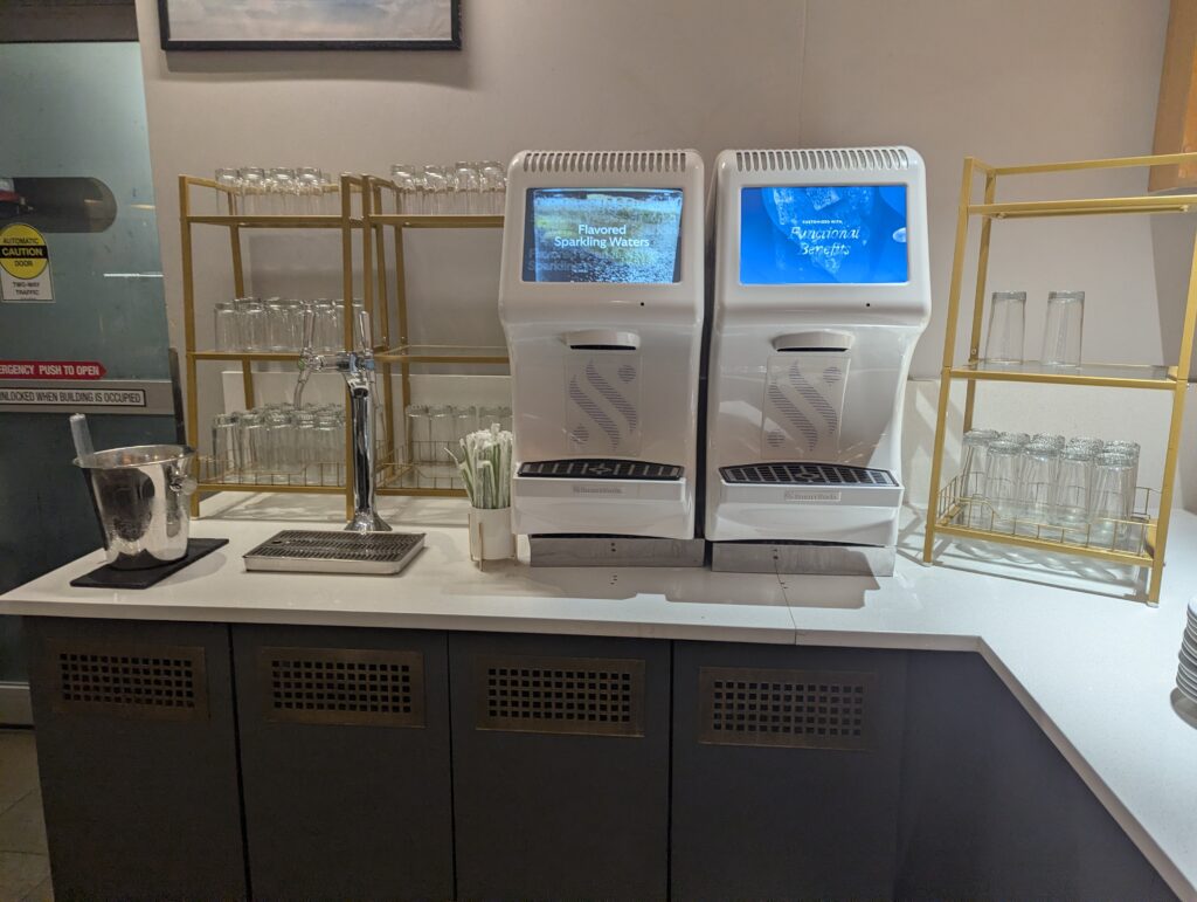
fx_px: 831
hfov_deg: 71.5
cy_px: 451
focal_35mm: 24
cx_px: 598
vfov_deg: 56.9
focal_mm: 6.81
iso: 97
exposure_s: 1/120
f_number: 1.85
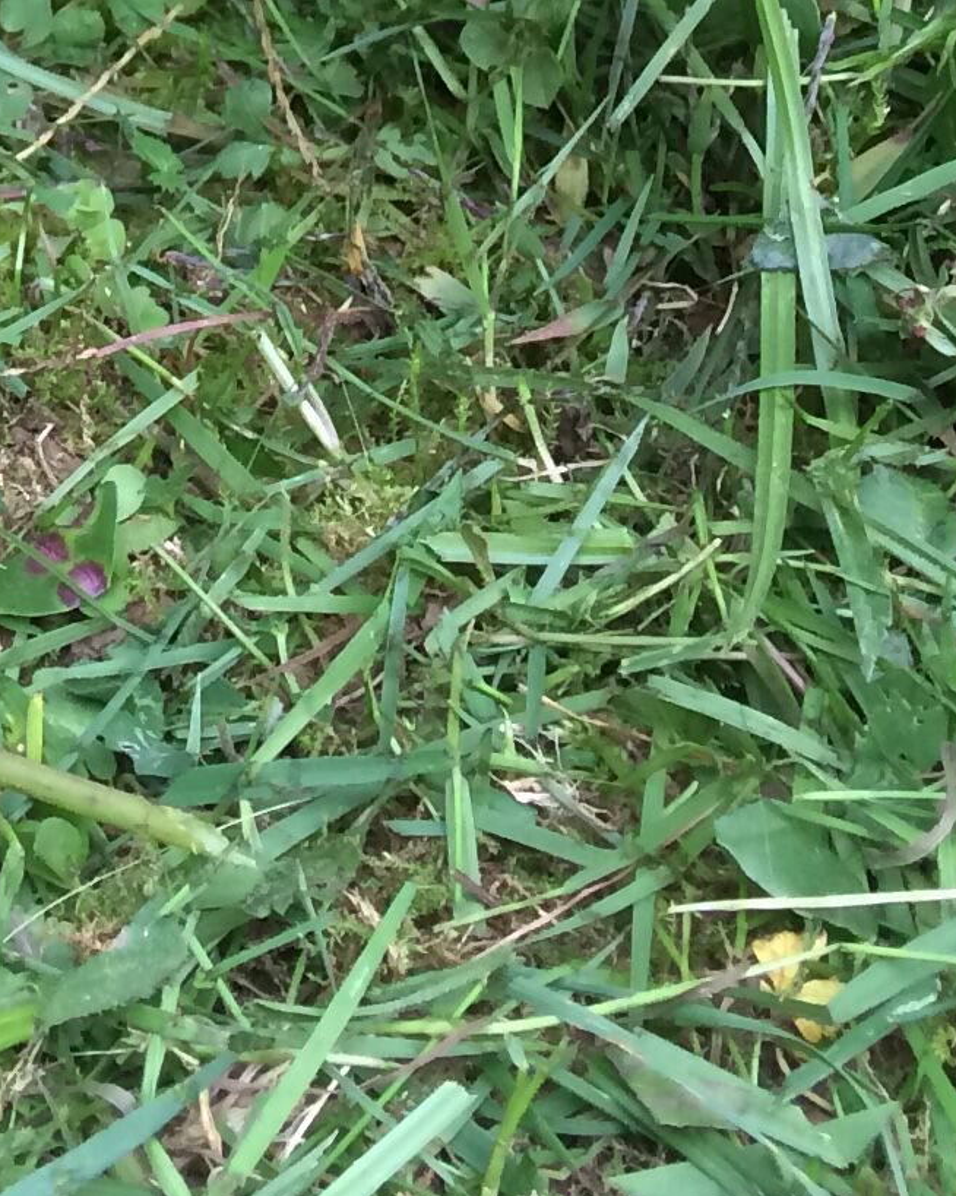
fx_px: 3998
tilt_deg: -25.0
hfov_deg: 13.4
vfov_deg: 14.9
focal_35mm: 113
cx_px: -1
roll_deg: -1.9
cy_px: -949
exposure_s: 1/33
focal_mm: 4.15
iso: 100
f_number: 2.2
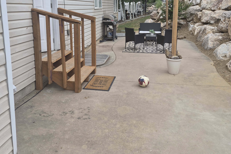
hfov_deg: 58.7
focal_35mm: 32
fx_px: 205
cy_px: 37
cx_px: 116
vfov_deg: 39.9
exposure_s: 1/856
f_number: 1.8
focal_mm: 5.4
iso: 80
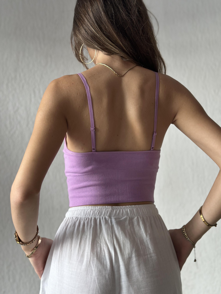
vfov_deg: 39.7
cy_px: 147
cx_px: 110
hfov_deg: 30.3
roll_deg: +1.0
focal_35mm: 48
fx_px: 409
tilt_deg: +1.8
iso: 100
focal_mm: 6.86
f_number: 1.78
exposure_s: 1/125
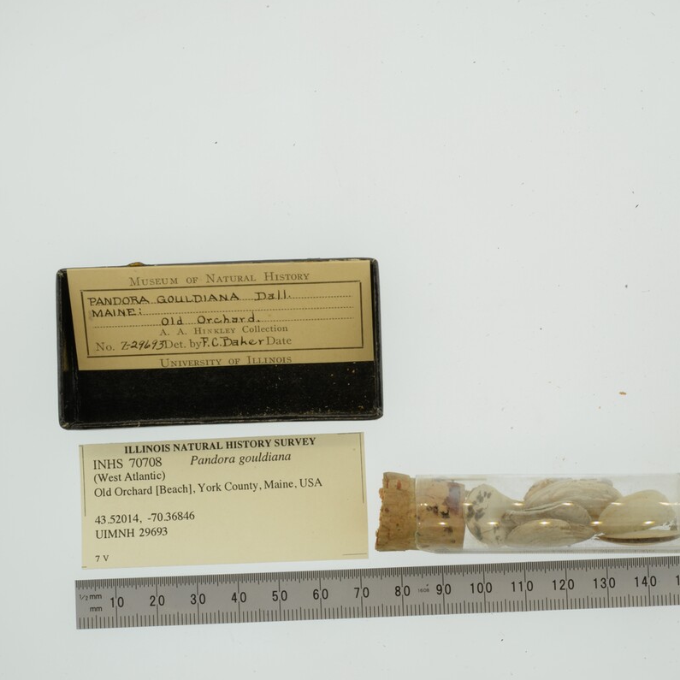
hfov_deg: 22.5
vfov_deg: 22.5
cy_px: 338
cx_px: 375
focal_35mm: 77
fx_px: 1711
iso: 100
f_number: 32
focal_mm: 60
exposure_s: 1/10
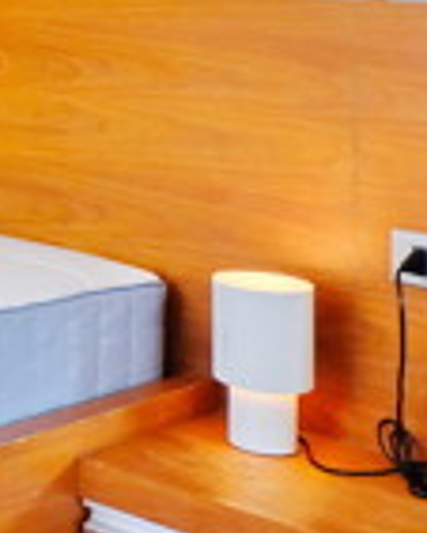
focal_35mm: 96
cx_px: -582
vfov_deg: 18.8
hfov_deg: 12.7
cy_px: -125
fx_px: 1515
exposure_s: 1/75
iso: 400
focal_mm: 16
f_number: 3.5
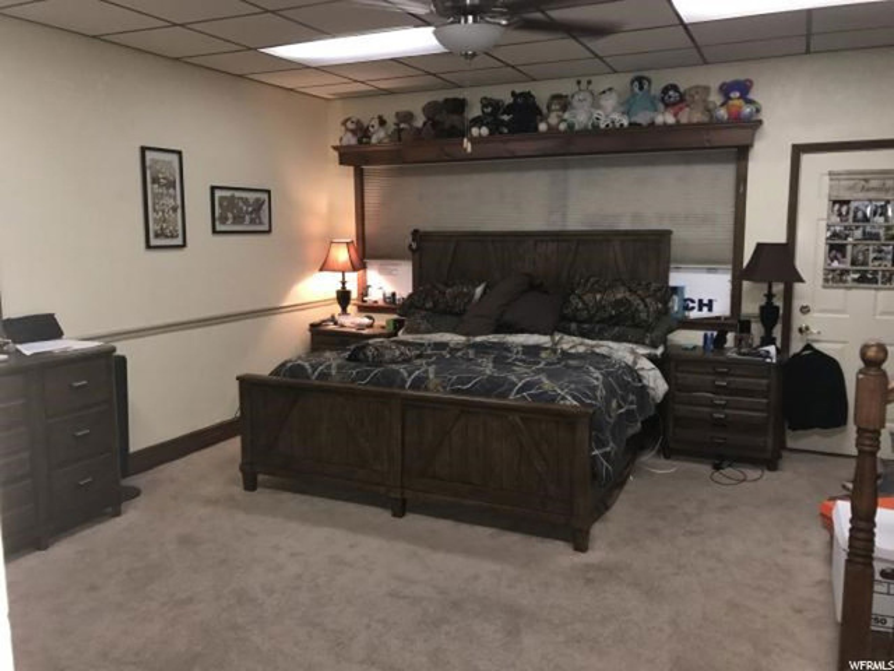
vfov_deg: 49.7
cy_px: 336
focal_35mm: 28
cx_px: 447
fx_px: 723
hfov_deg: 63.4
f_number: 1.8
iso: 80
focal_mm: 3.99
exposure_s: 1/20
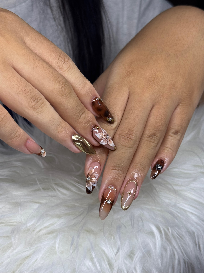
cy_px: 136
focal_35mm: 48
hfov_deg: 30.3
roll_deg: -6.2
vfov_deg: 39.7
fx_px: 377
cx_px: 102
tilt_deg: -40.4
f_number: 1.78
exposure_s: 1/259
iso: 64
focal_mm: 6.76
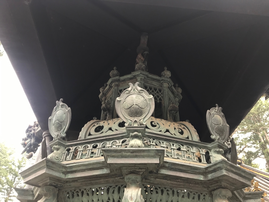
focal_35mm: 28
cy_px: 101
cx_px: 134
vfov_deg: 49.7
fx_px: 218
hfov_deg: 63.4
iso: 25
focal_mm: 3.99
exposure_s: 1/47
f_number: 1.8
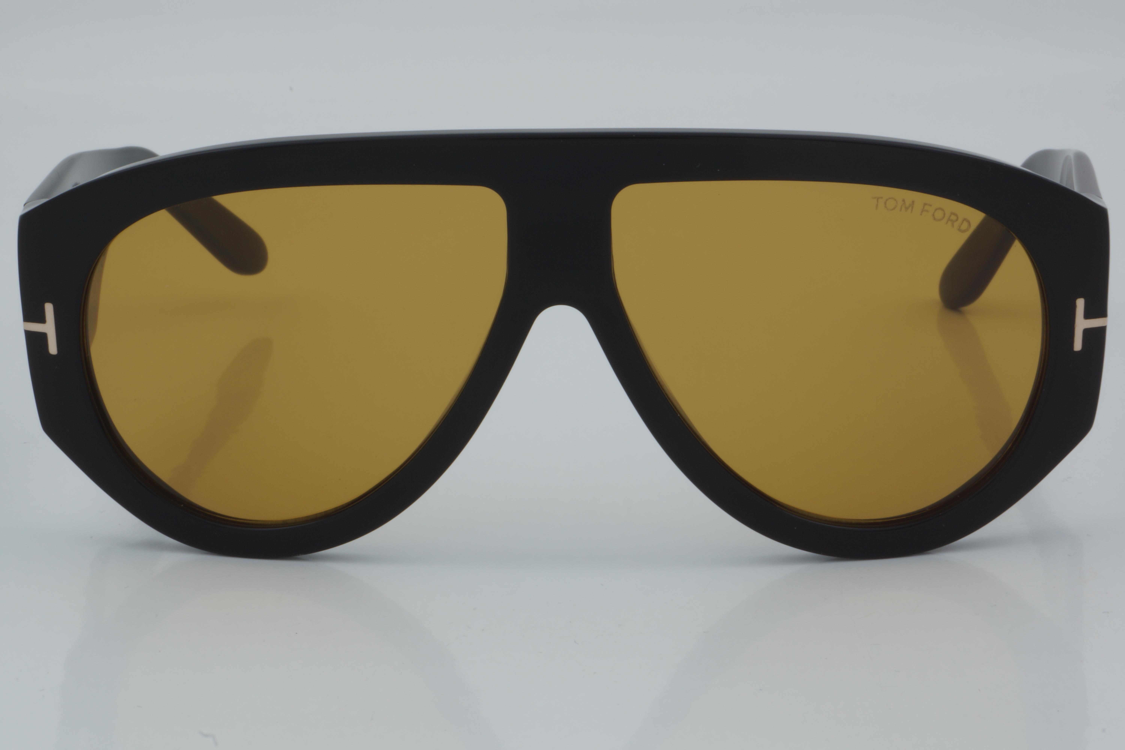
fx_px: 2578
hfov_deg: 24.6
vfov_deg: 16.6
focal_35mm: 82
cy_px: 375
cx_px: 562
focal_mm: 55
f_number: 32
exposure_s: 1/4
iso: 100
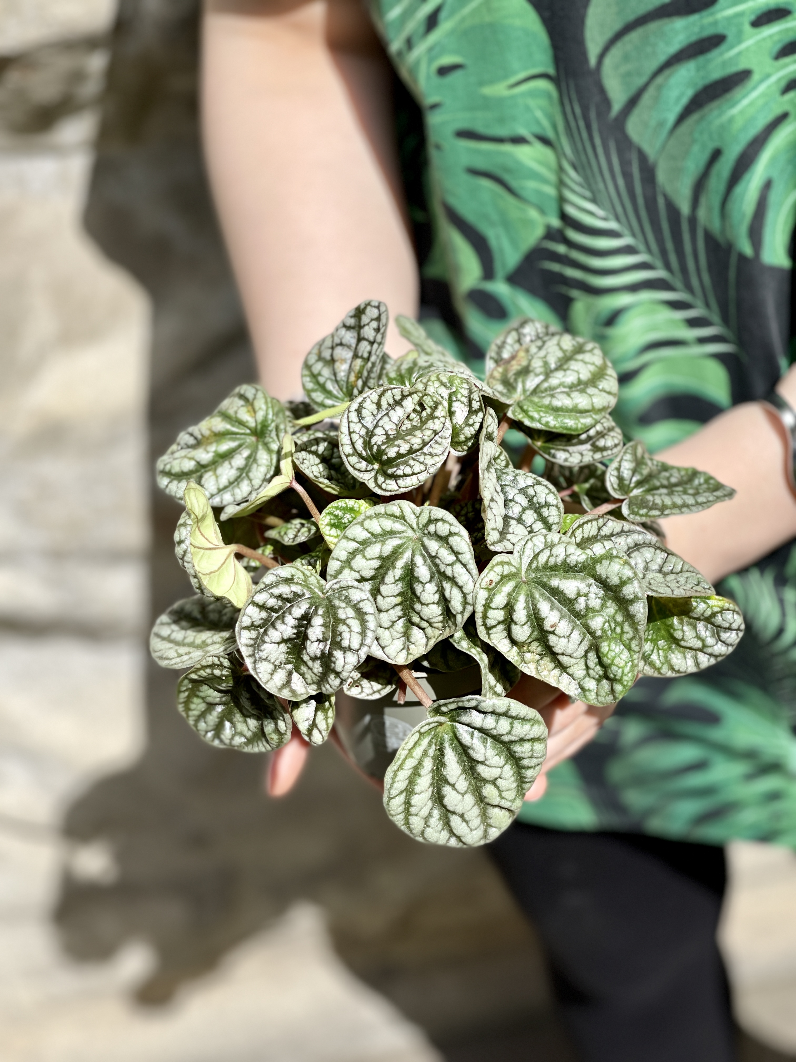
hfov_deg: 22.9
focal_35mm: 64
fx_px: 1962
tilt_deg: -40.6
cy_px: 531
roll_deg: +5.3
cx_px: 398
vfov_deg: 30.3
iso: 32
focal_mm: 7.5
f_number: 2.2
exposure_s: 1/1698
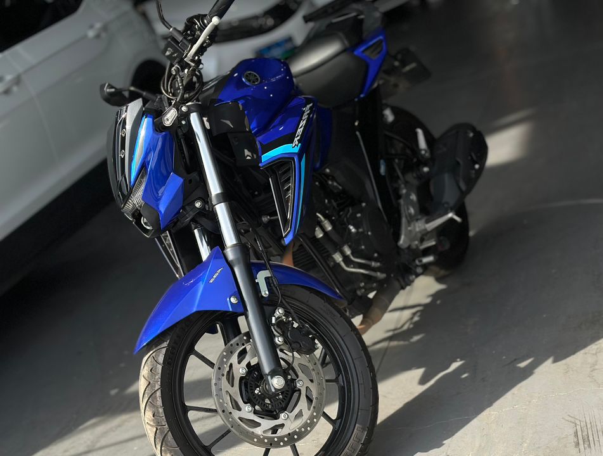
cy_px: 228
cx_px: 302
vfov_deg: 30.4
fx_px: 839
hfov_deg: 39.5
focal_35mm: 48
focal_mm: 6.86
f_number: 1.78
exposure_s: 1/2809
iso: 80
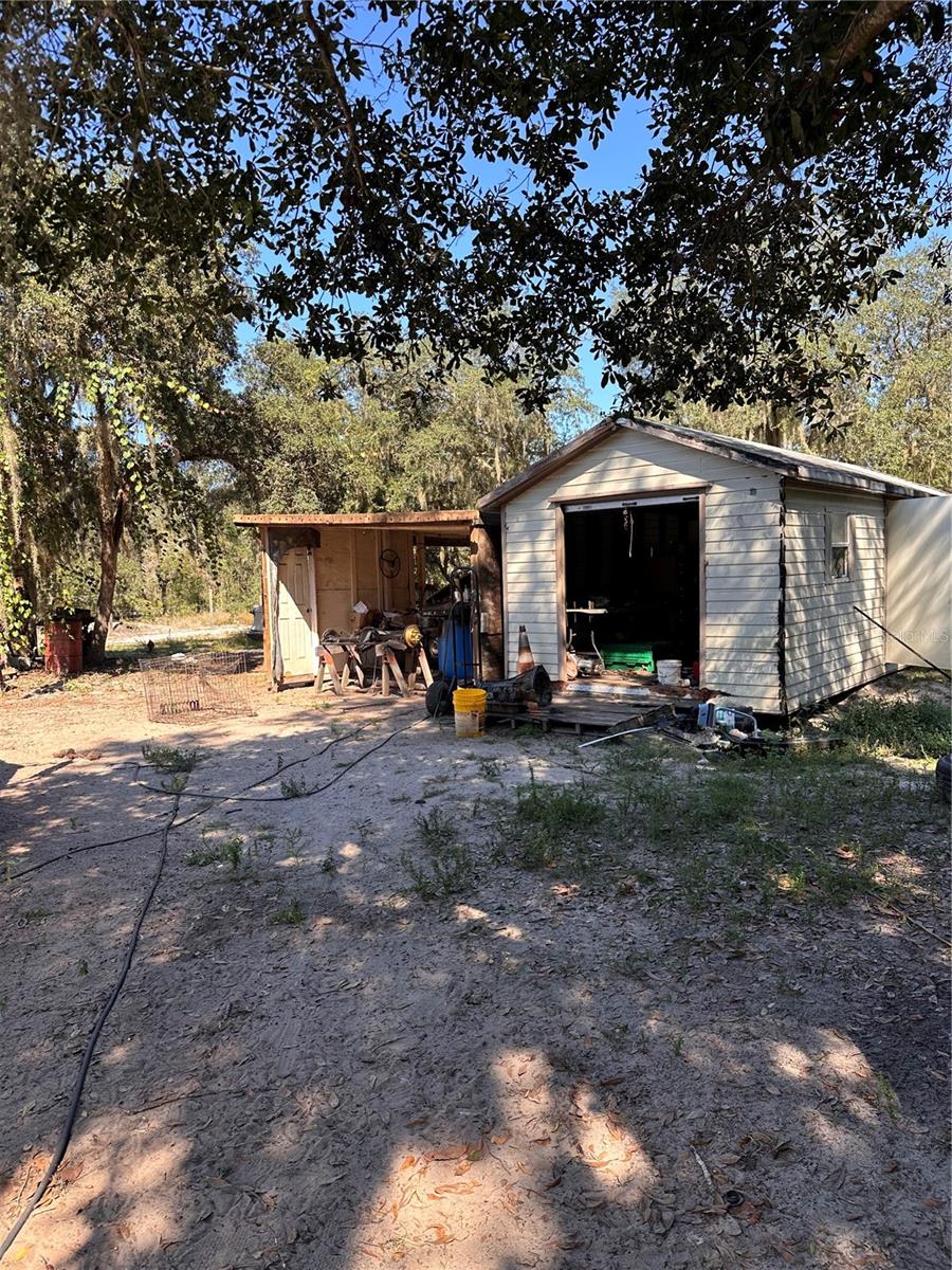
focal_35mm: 24
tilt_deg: -4.8
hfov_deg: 56.8
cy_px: 635
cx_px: 476
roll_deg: +1.2
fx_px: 880
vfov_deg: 71.6
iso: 80
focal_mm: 6.86
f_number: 1.78
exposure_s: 1/785
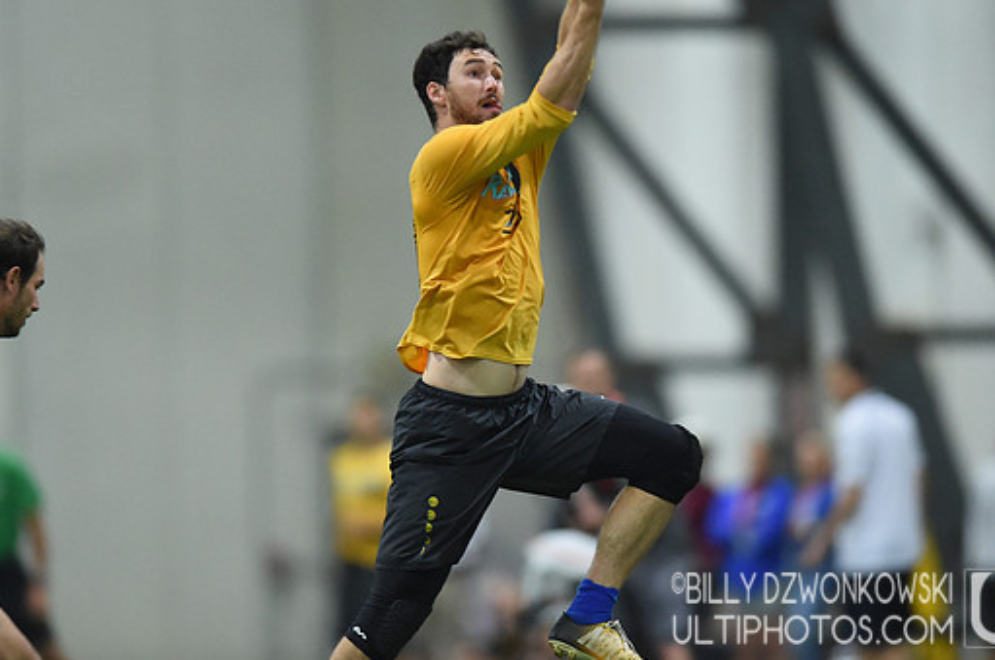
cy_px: 293
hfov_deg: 4.5
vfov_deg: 3.0
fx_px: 12528
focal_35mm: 454
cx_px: 547
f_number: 2.8
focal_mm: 400
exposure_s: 1/400
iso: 10000
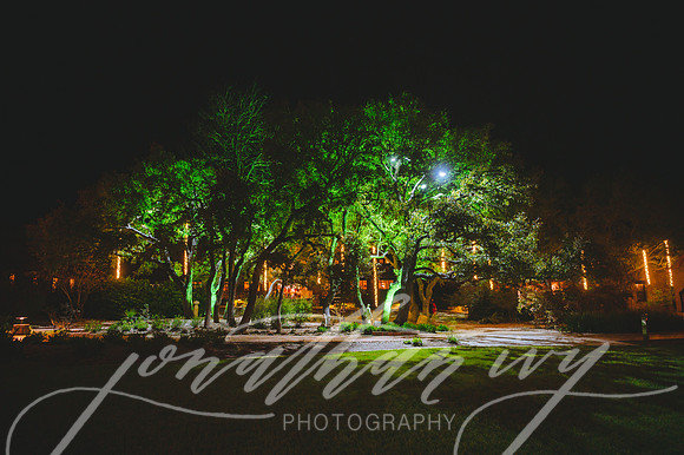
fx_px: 456
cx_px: 342
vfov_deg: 53.1
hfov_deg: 73.8
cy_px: 228
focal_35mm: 24
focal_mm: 24
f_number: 2.8
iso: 2500
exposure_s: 1/20
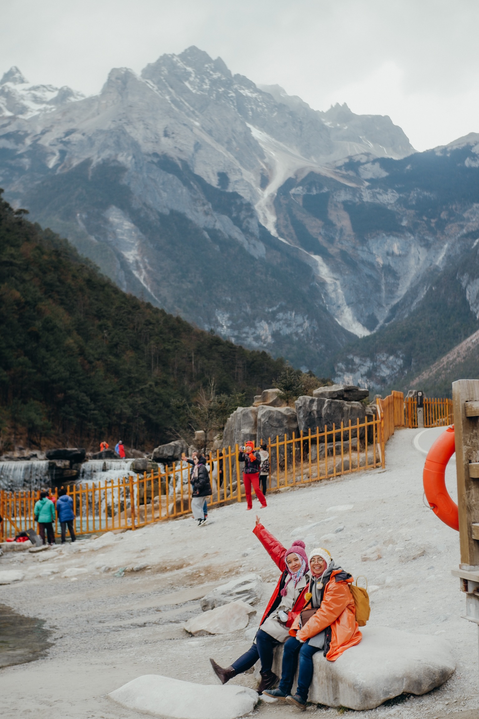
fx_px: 1497
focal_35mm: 75
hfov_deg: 18.2
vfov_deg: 27.0
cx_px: 240
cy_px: 360
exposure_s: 1/1000
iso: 200
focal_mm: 50
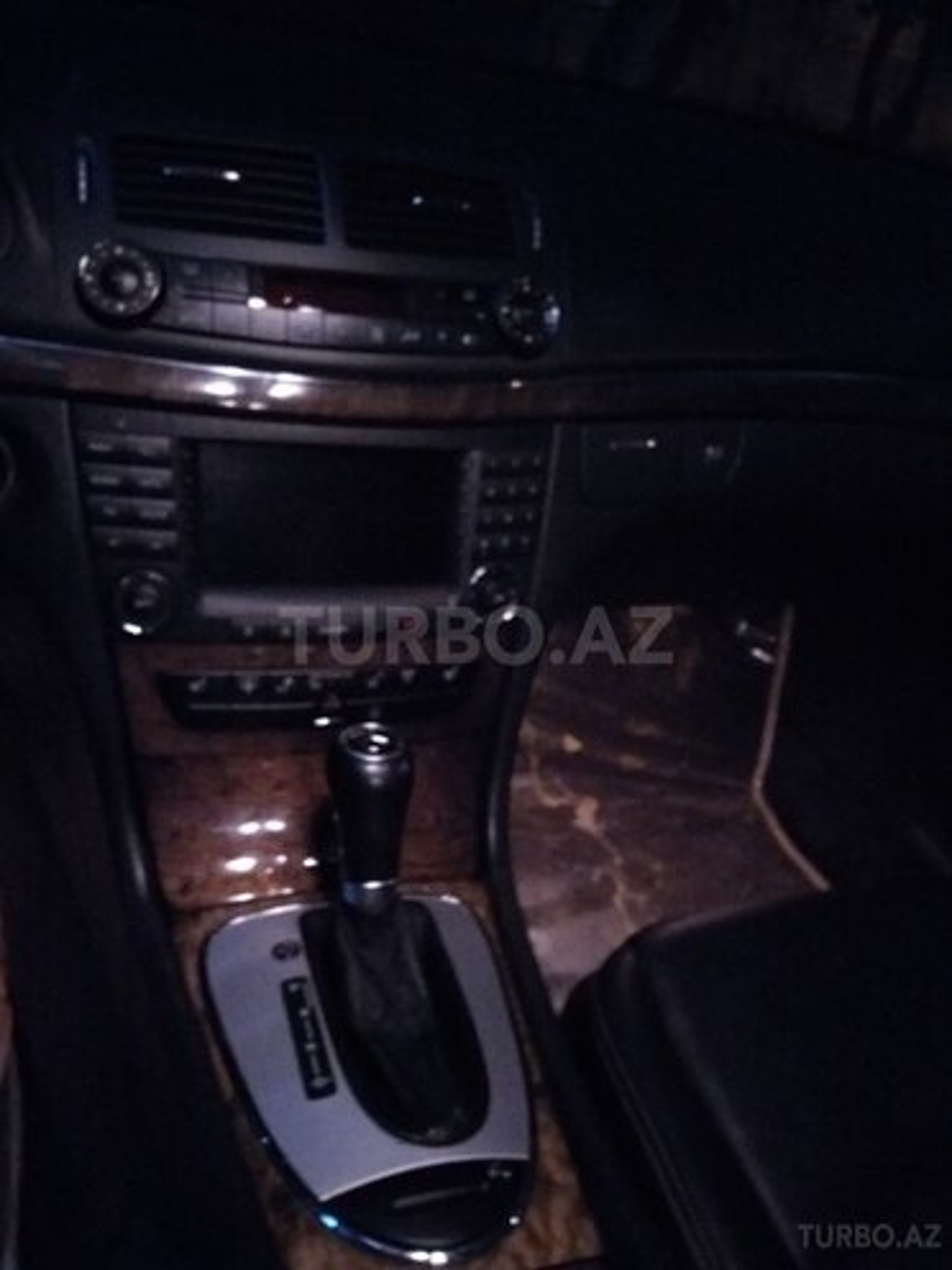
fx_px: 1027
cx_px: 476
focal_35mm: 28
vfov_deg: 63.4
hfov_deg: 49.7
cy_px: 635
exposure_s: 1/10
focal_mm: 3.7
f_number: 1.9
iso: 1000
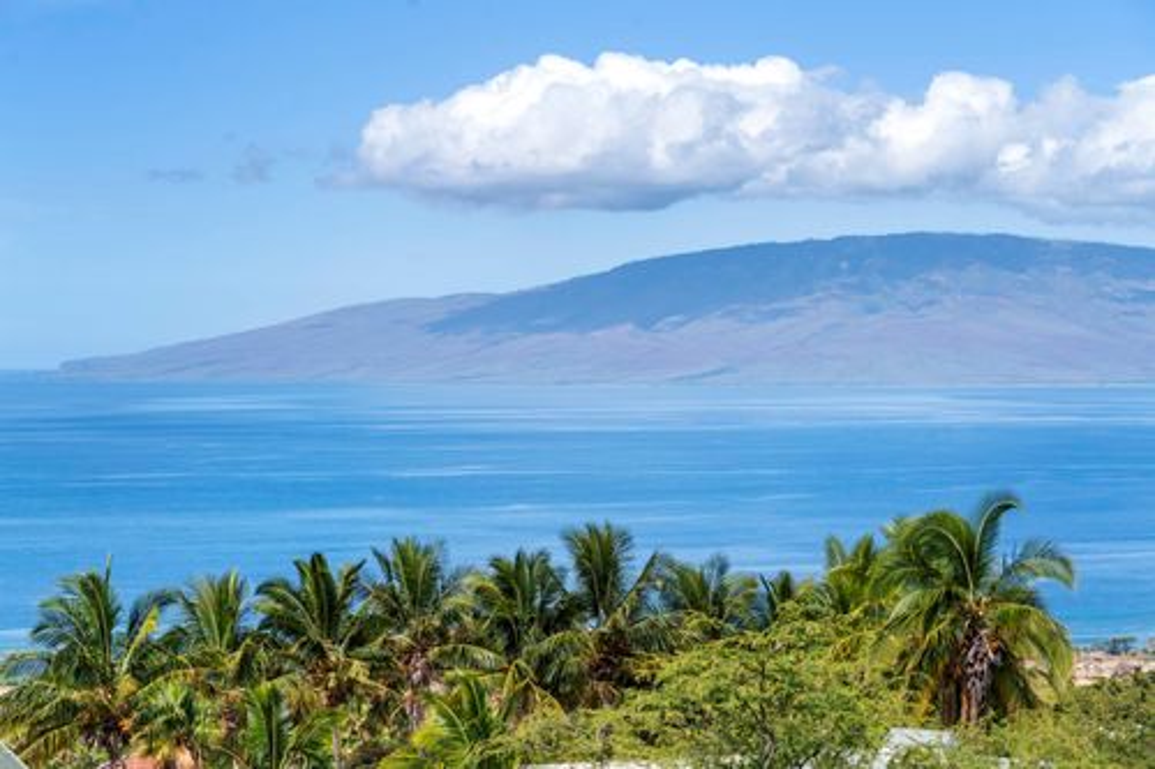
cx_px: 578
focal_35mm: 105
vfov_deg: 13.0
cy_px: 384
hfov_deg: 19.5
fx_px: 3367
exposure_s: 1/320
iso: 100
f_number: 8
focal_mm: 105
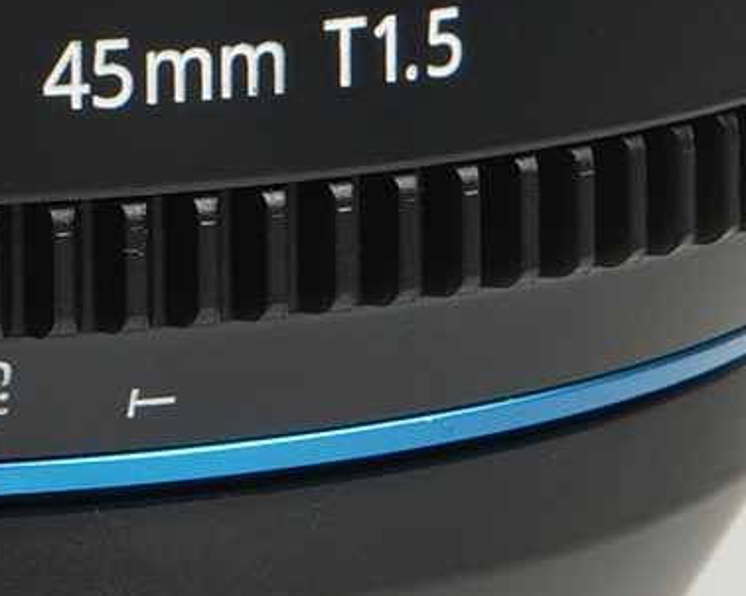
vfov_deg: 3.5
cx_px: -91
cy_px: -592
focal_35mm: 433
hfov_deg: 4.5
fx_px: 9555
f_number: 18
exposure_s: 1/160
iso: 160
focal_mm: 58
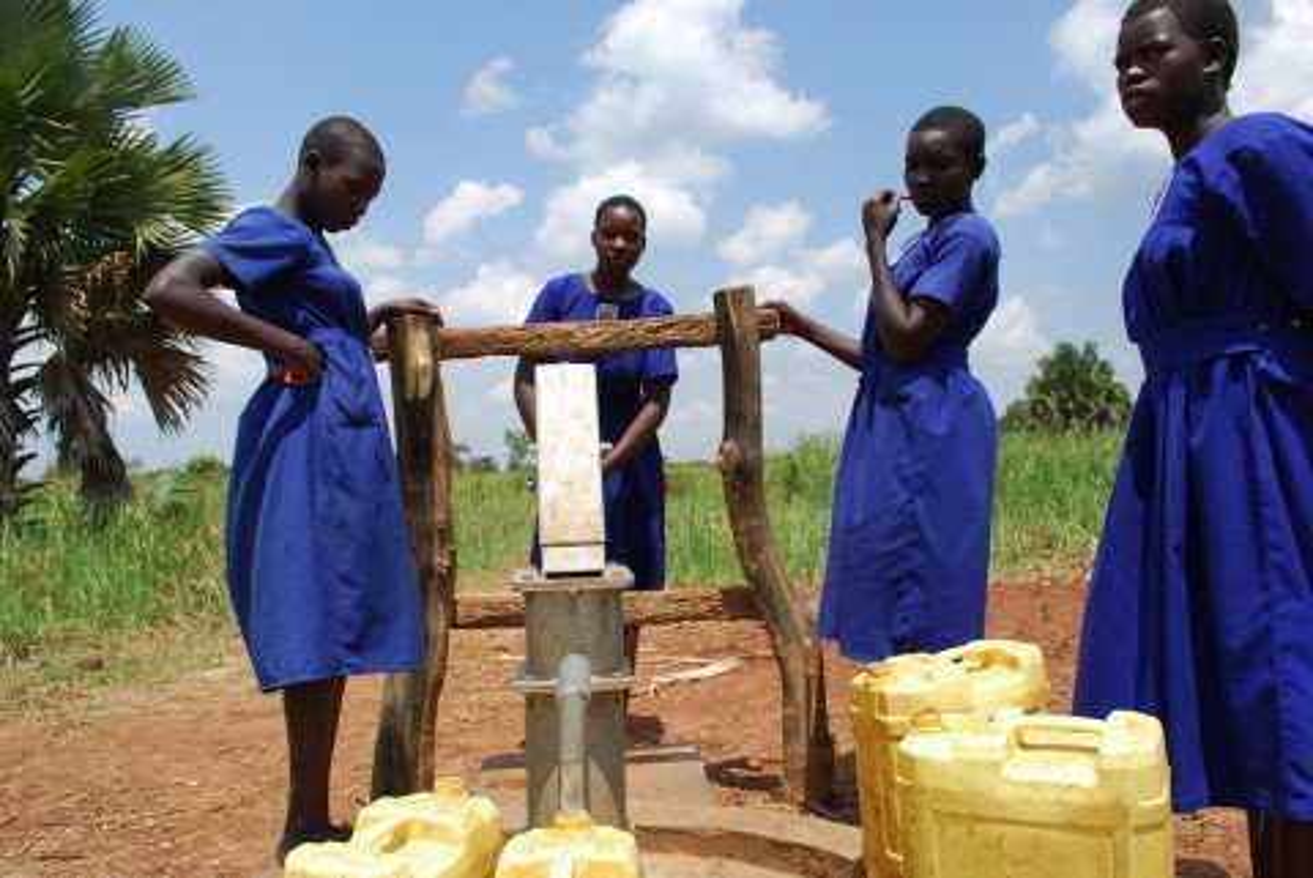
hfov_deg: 67.3
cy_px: 439
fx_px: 986
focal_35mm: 27
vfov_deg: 48.0
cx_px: 656
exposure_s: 1/200
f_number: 7.1
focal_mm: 18
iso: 100
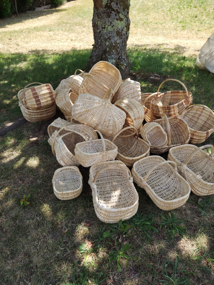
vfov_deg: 67.3
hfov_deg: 53.1
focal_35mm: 26
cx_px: 107
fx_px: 214
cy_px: 142
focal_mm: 4.75
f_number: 1.8
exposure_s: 1/375
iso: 100
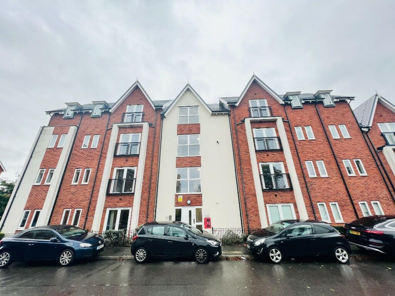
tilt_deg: +23.0
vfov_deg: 89.9
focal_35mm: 13
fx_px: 148
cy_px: 148
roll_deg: +1.1
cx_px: 198
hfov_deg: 106.2
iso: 50
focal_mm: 1.57
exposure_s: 1/99
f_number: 1.8
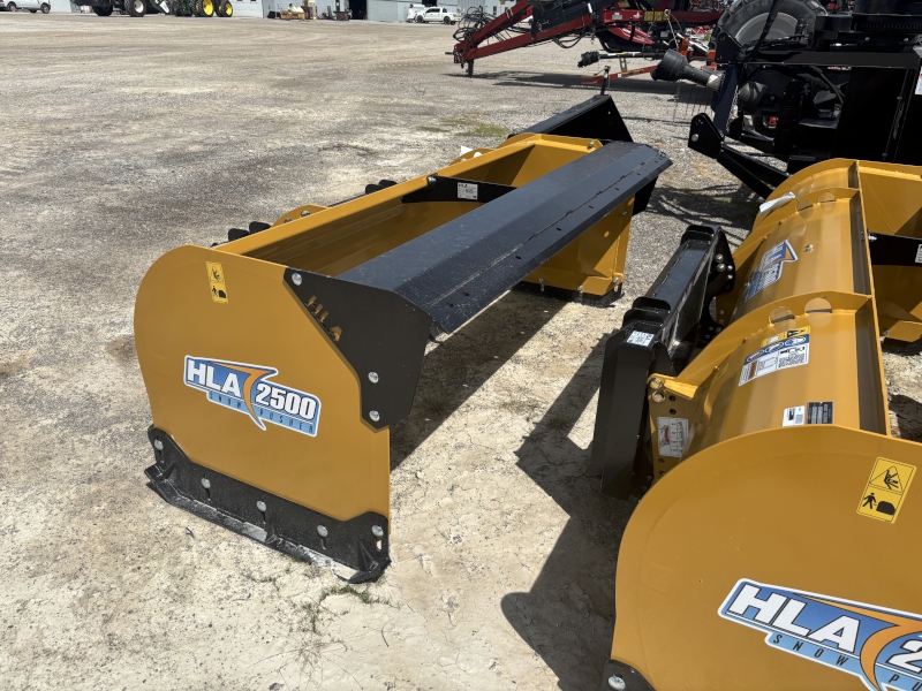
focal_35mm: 26
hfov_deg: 67.3
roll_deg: -1.6
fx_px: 693
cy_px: 346
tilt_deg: -25.4
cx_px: 461
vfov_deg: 53.1
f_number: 1.6
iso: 50
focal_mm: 5.96
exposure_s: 1/3788
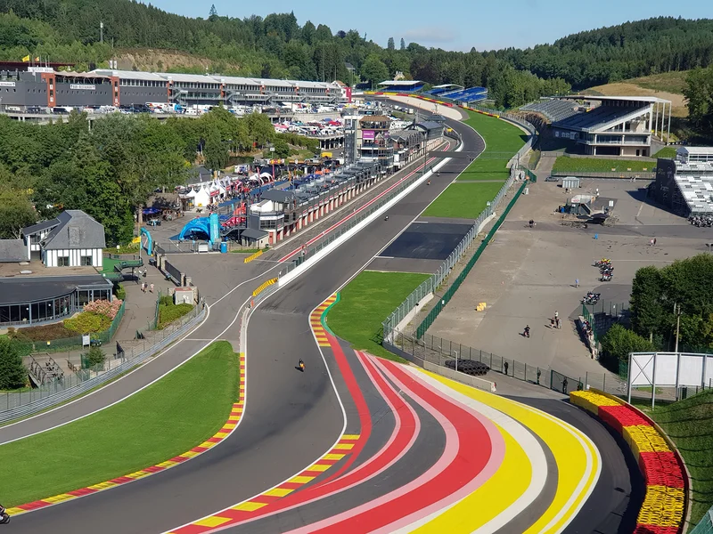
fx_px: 1071
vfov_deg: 28.0
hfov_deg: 36.8
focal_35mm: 52
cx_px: 356
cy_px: 267
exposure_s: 1/690
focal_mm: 6
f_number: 2.4
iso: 25
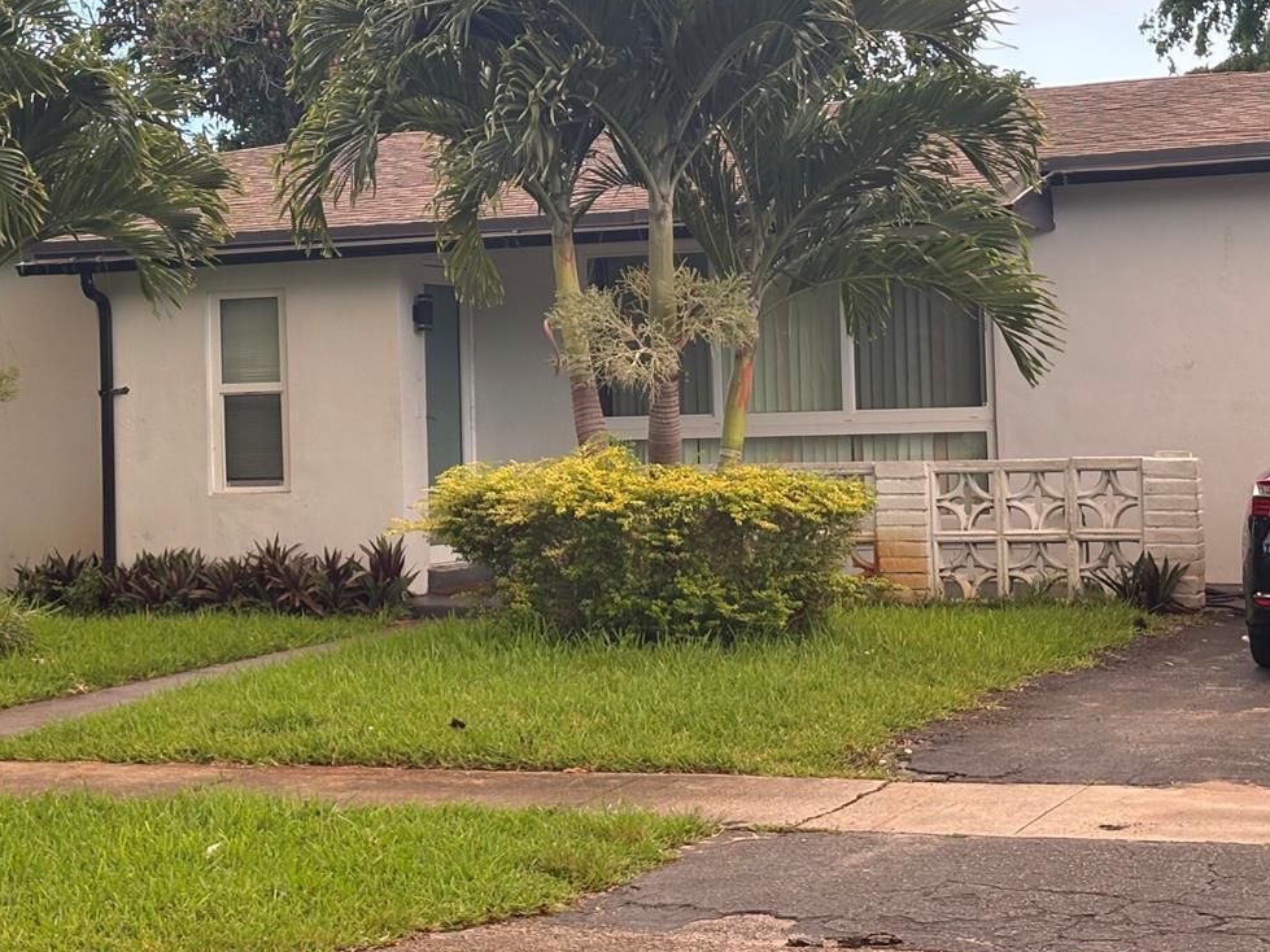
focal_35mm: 85
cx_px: 341
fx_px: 3118
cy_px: 307
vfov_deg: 17.3
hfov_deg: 22.8
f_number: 1.6
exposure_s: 1/397
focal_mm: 5.96
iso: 50
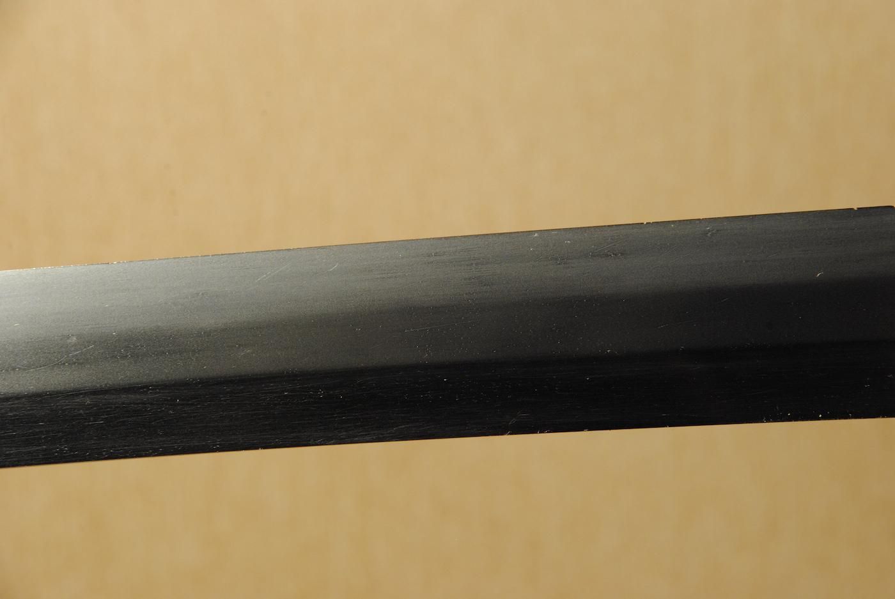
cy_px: 300
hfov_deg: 11.0
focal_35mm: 188
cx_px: 448
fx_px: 4667
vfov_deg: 7.3
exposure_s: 1/2
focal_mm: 125
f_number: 11
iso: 400
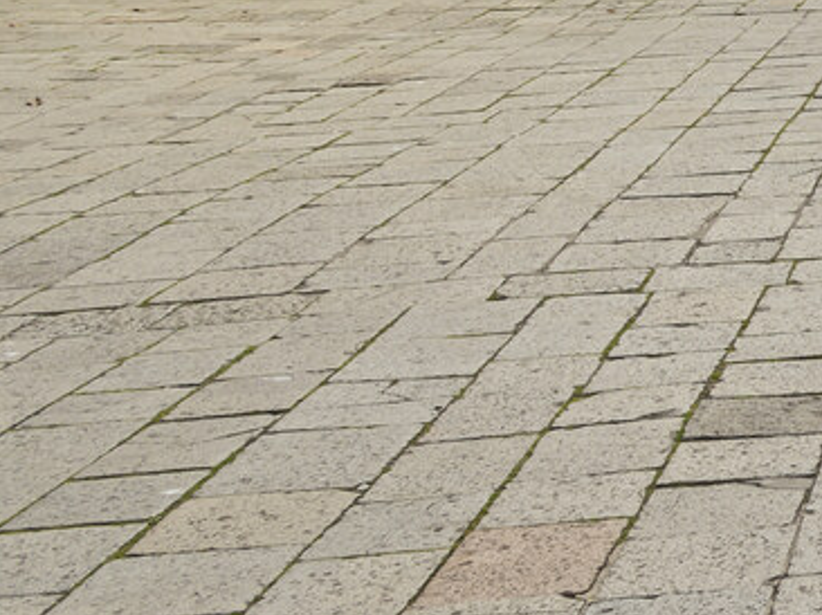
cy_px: -284
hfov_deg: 15.8
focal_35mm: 101
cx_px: 1597
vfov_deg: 13.8
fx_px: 2397
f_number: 8
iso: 100
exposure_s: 1/200
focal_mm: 24
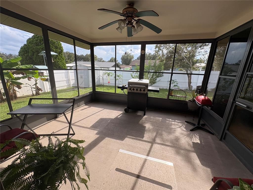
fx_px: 102
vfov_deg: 85.7
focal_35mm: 14
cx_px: 126
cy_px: 95
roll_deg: -1.6
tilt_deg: -15.4
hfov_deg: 102.1
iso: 50
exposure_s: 1/390
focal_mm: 2.22
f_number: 2.2
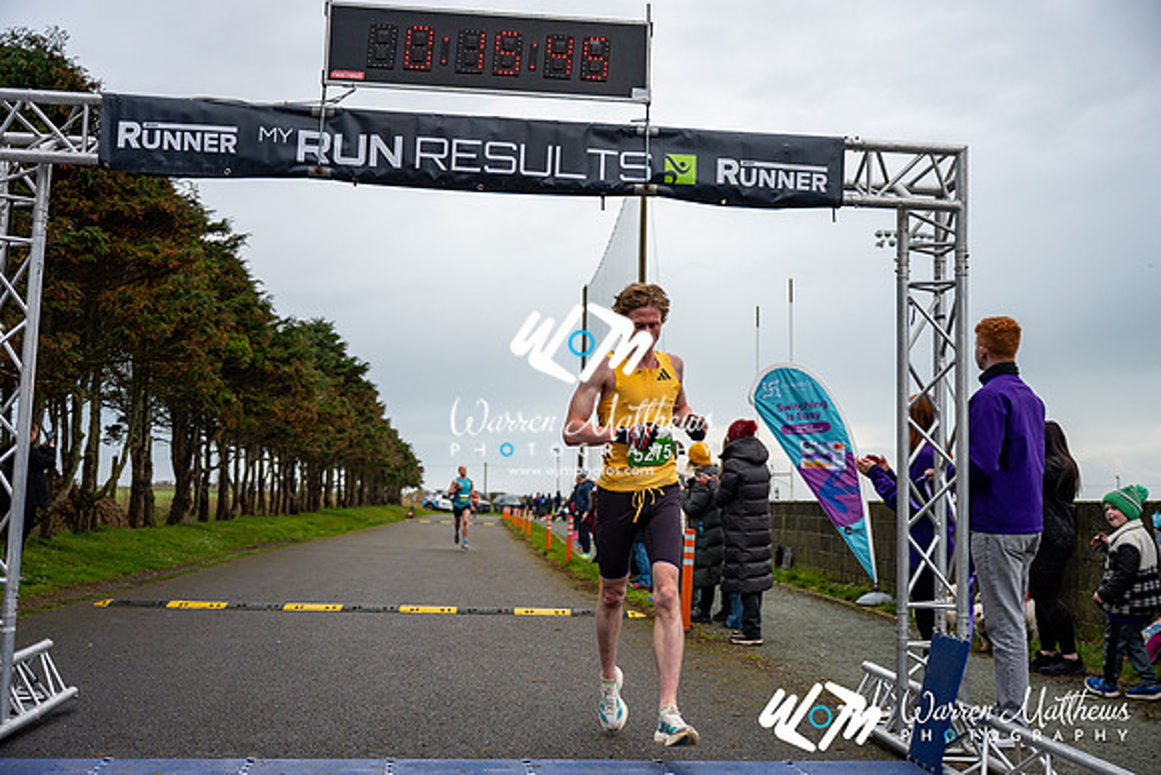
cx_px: 580
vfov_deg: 35.1
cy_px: 388
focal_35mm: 38
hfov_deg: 50.7
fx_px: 1226
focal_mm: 38
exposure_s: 1/1250
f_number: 2.8
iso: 140
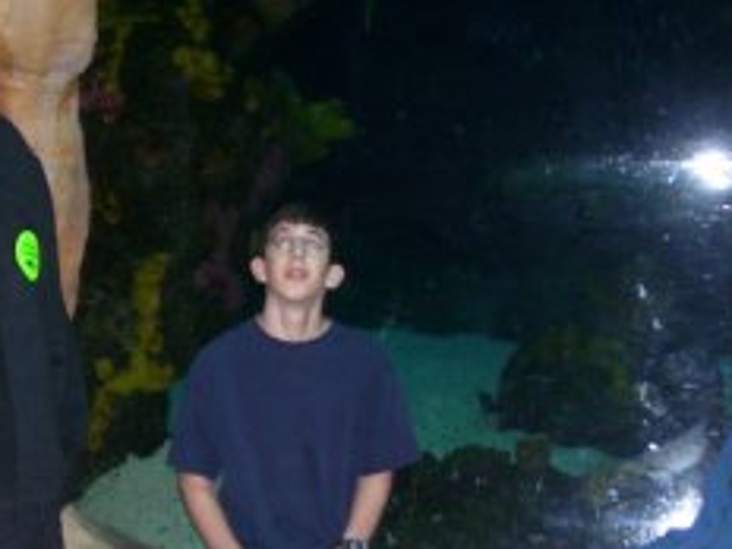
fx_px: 1396
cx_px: 369
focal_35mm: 66
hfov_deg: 29.4
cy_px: 328
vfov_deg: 22.2
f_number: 2.7
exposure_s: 1/60
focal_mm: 5.6
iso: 125
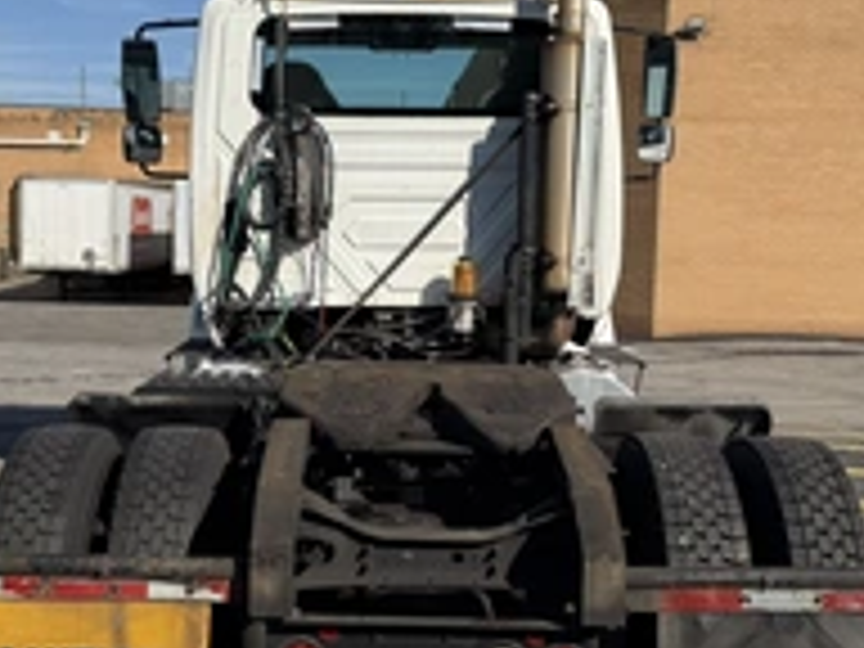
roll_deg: -3.3
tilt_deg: -0.5
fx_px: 1248
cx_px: 410
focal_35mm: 50
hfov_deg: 38.2
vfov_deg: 29.1
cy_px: 297
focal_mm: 6.76
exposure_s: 1/6711
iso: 80
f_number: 1.78
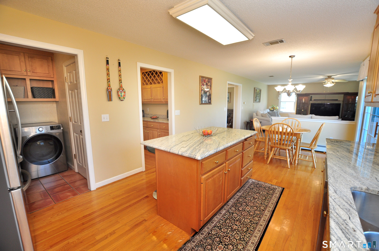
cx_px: 190
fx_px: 158
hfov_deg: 100.5
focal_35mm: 15
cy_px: 126
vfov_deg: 77.2
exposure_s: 1/50
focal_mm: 10
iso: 400
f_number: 5
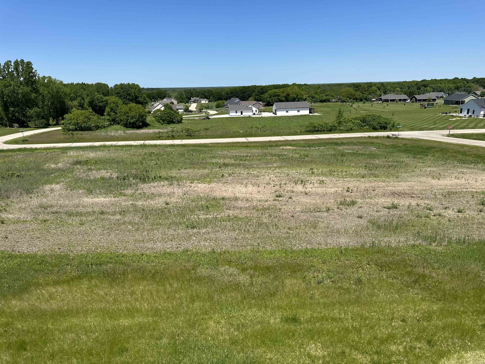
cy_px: 182
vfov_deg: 56.8
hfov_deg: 71.6
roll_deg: +1.4
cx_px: 242
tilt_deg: -16.8
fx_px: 336
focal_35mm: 24
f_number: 1.78
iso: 80
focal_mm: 6.86
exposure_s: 1/5000
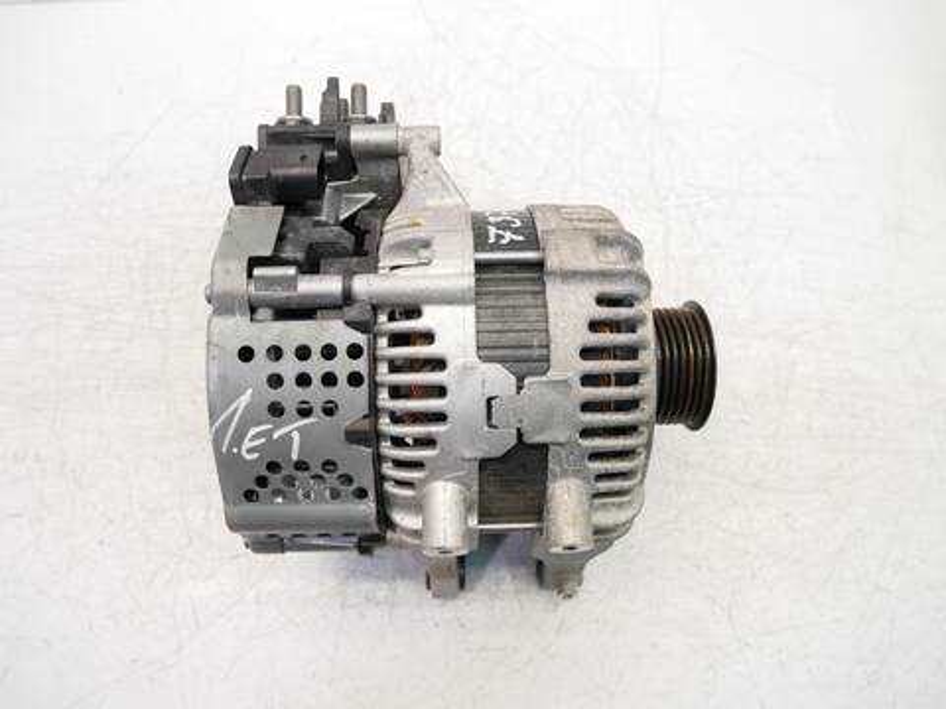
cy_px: 354
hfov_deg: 71.6
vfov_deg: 56.8
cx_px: 473
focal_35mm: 24
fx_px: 656
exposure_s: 1/60
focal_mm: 12
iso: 500
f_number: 3.5
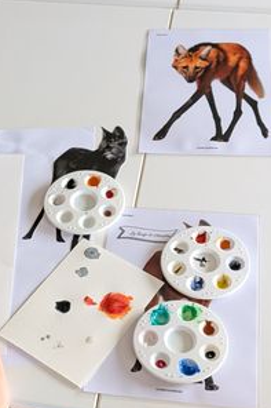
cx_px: 80
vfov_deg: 36.3
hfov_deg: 24.8
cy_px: 292
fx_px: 610
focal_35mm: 54
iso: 78
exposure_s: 1/100
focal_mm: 4.53
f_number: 1.7
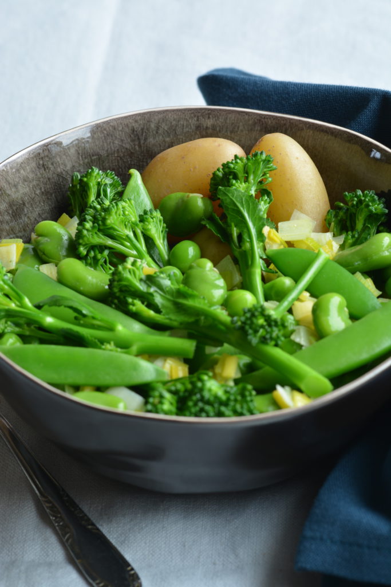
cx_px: 196
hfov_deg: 8.7
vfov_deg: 13.0
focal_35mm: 158
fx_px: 2565
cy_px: 294
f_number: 13
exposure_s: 1/2
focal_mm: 105
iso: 125
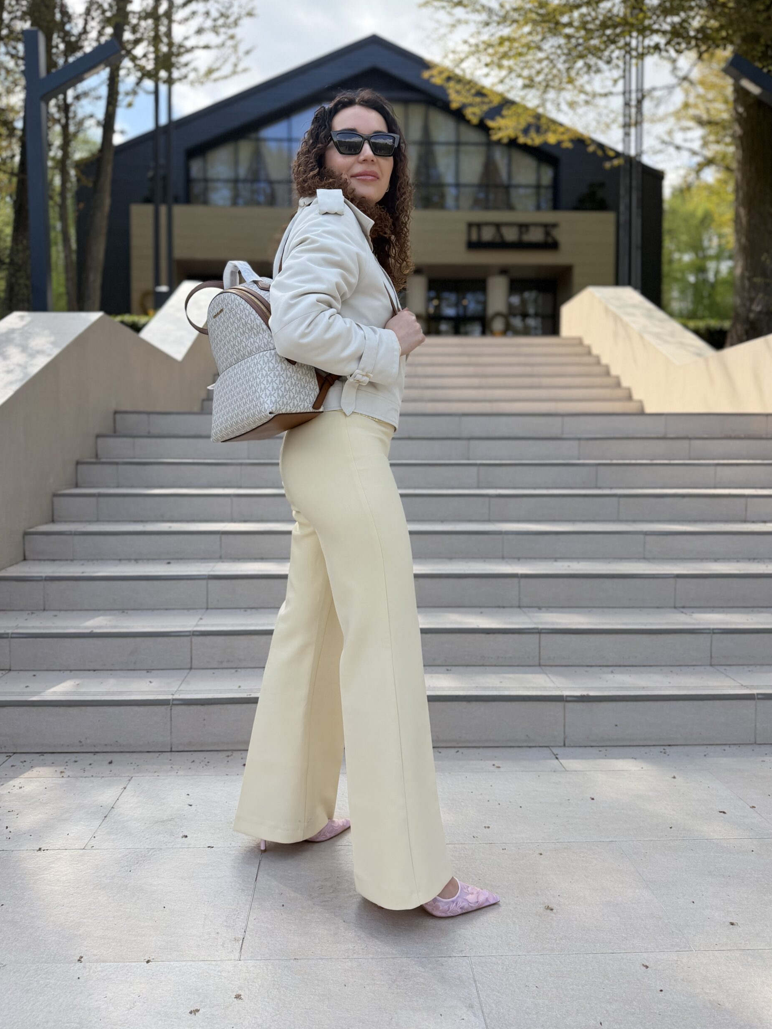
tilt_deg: -2.4
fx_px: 744
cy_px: 494
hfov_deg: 54.9
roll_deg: +0.2
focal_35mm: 25
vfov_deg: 69.4
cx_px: 374
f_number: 1.78
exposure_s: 1/2370
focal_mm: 6.76
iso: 100
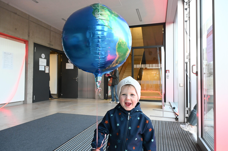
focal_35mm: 24
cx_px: 114
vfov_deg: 53.1
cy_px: 76
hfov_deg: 73.8
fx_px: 152
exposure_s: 1/125
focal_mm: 24
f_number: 6.3
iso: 3200
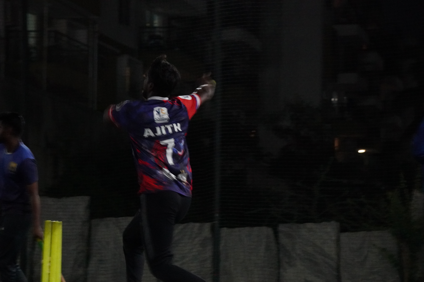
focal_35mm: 117
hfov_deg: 17.5
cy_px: 141
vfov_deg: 11.7
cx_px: 212
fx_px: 1378
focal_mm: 78
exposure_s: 1/125
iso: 8000
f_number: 5.6
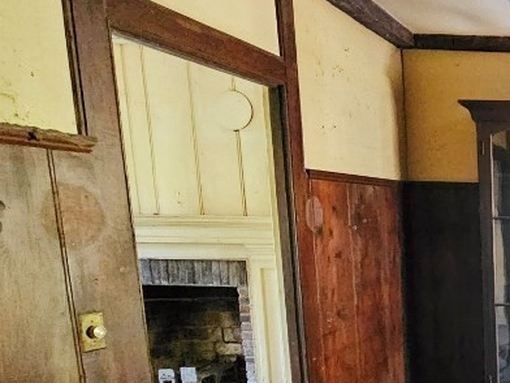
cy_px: 296
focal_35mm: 34
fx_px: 501
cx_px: 647
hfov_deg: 37.0
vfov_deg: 40.4
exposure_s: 1/24
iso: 1600
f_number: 2.2
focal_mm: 2.2
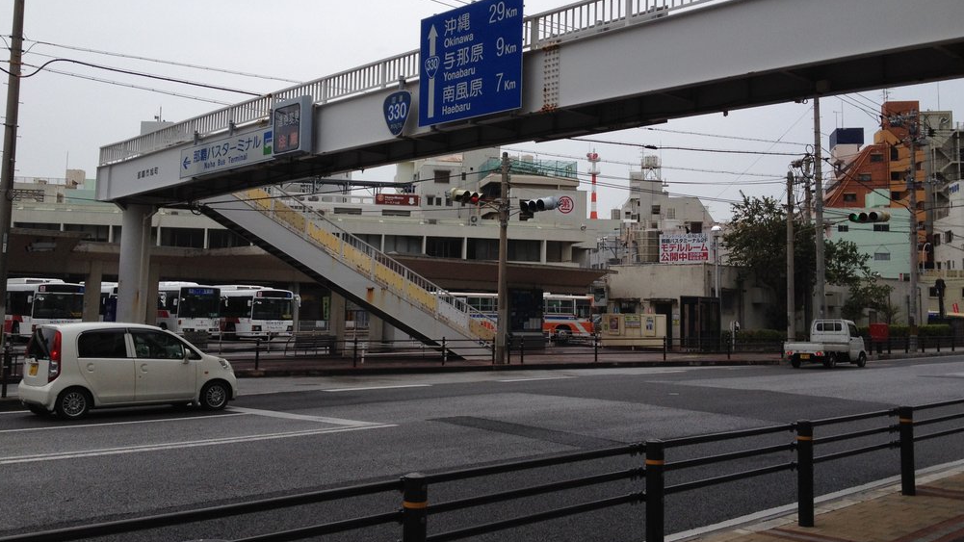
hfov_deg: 51.6
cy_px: 212
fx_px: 997
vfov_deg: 30.3
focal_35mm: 39
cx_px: 486
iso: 50
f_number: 2.4
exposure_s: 1/800
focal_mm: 4.28
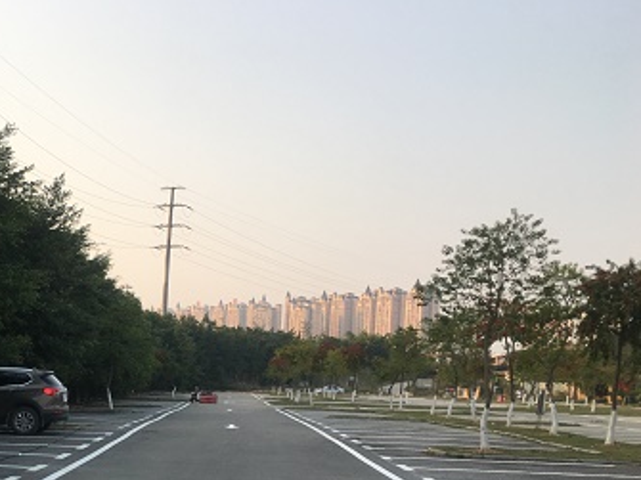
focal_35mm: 52
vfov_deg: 27.2
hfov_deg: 35.3
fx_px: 963
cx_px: 101
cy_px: 413
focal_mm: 4.15
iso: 25
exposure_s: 1/538
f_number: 2.2
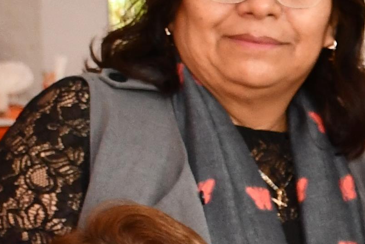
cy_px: 305
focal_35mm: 249
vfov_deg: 5.5
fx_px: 2525
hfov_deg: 7.9
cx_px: 715
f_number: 4
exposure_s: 1/60
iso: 900
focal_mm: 24
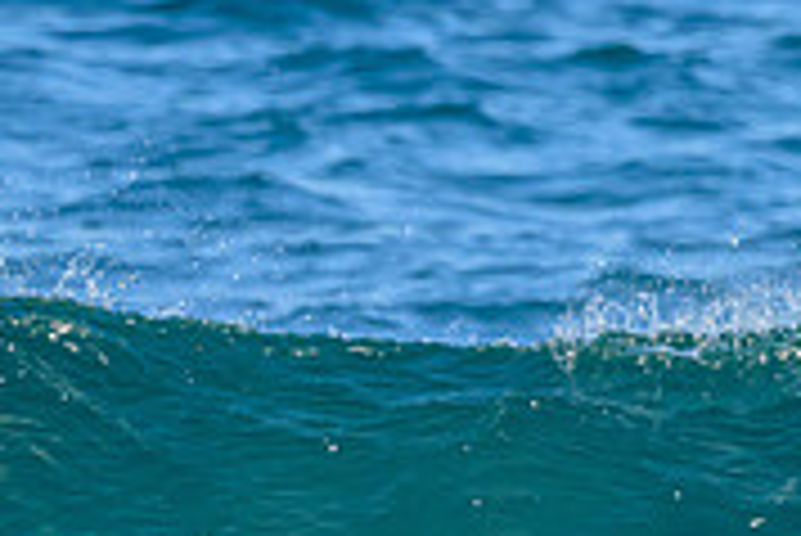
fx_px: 68673
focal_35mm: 3084
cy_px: 633
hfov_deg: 0.7
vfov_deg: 0.4
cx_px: 362
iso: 720
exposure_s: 1/2000
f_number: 8
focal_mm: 800
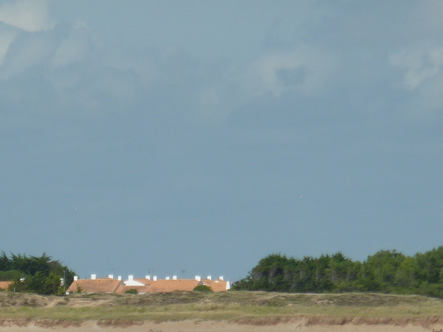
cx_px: 158
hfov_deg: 3.0
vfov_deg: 2.3
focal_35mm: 657
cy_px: 310
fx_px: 8407
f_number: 5.6
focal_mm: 49.2
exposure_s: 1/800
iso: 80
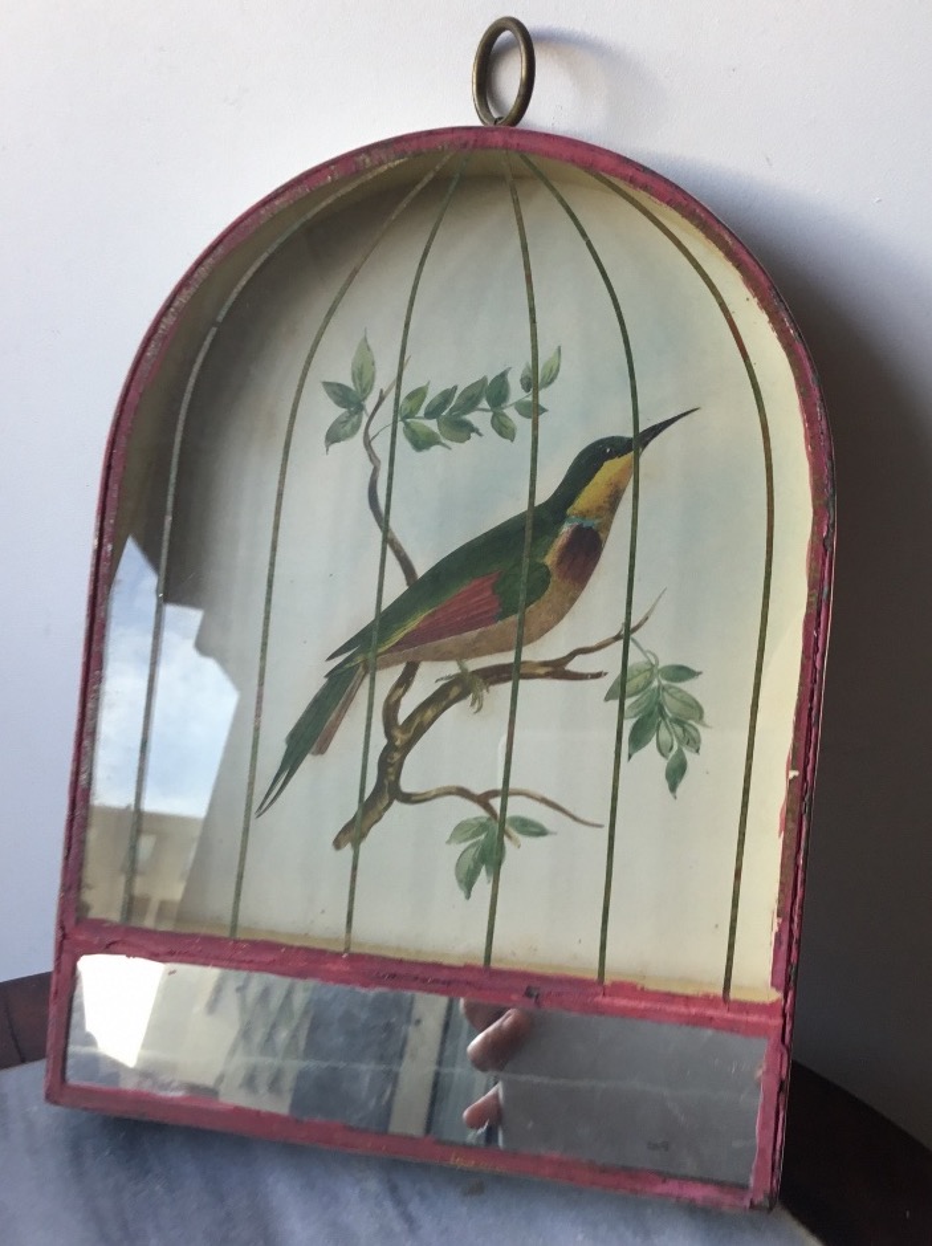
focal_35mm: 31
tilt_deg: -19.7
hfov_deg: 45.4
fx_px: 1115
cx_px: 466
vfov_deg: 58.4
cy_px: 623
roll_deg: -1.1
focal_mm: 3.3
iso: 32
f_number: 2.4
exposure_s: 1/50
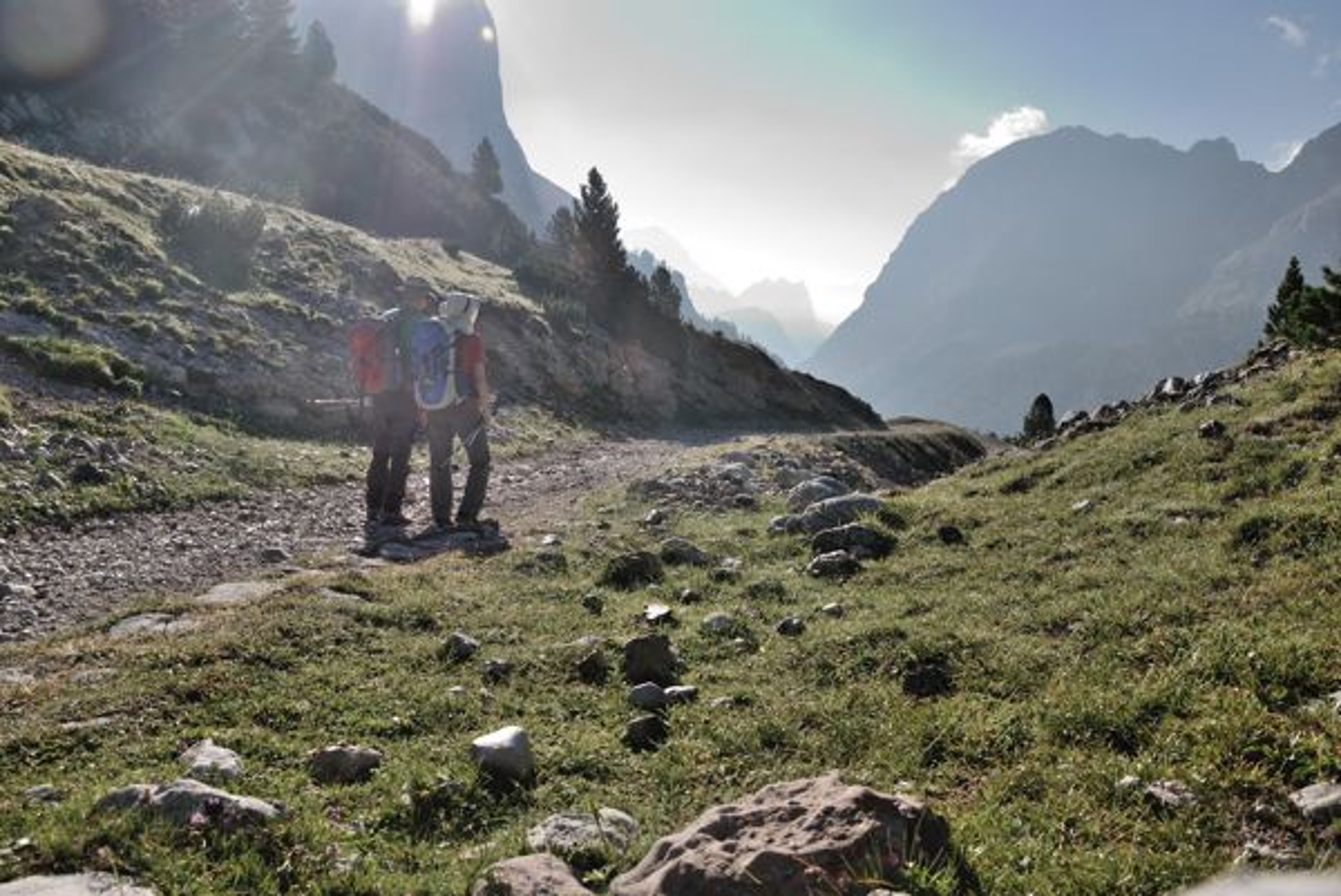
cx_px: 670
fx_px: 1006
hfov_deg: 67.3
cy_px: 448
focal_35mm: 27
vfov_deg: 48.0
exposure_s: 1/200
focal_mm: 18
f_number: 8
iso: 100
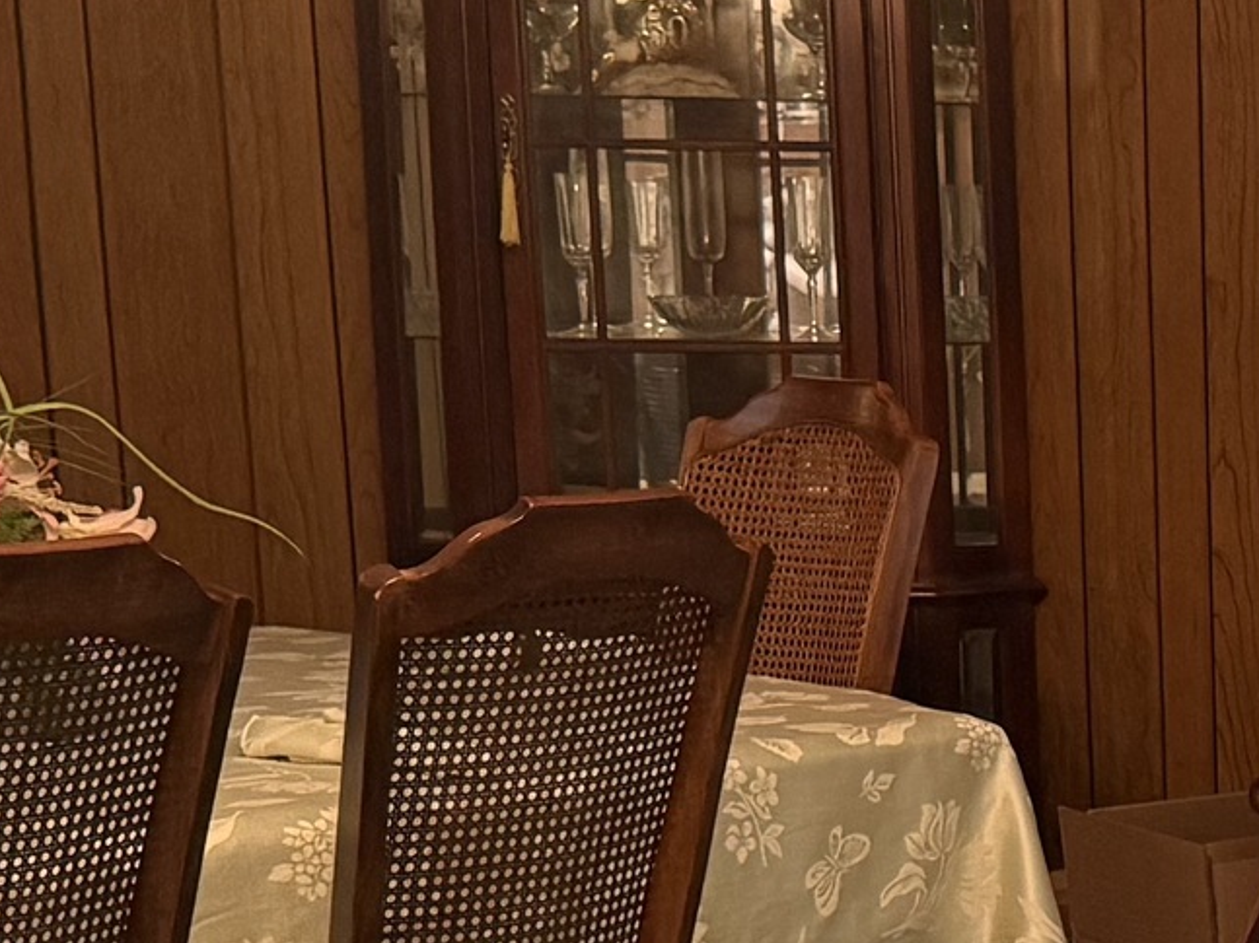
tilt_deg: -11.6
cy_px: 1011
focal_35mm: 114
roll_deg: -1.9
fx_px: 4145
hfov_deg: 15.8
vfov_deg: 12.8
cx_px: 1932
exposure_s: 1/60
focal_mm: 6.76
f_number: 1.78
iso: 320
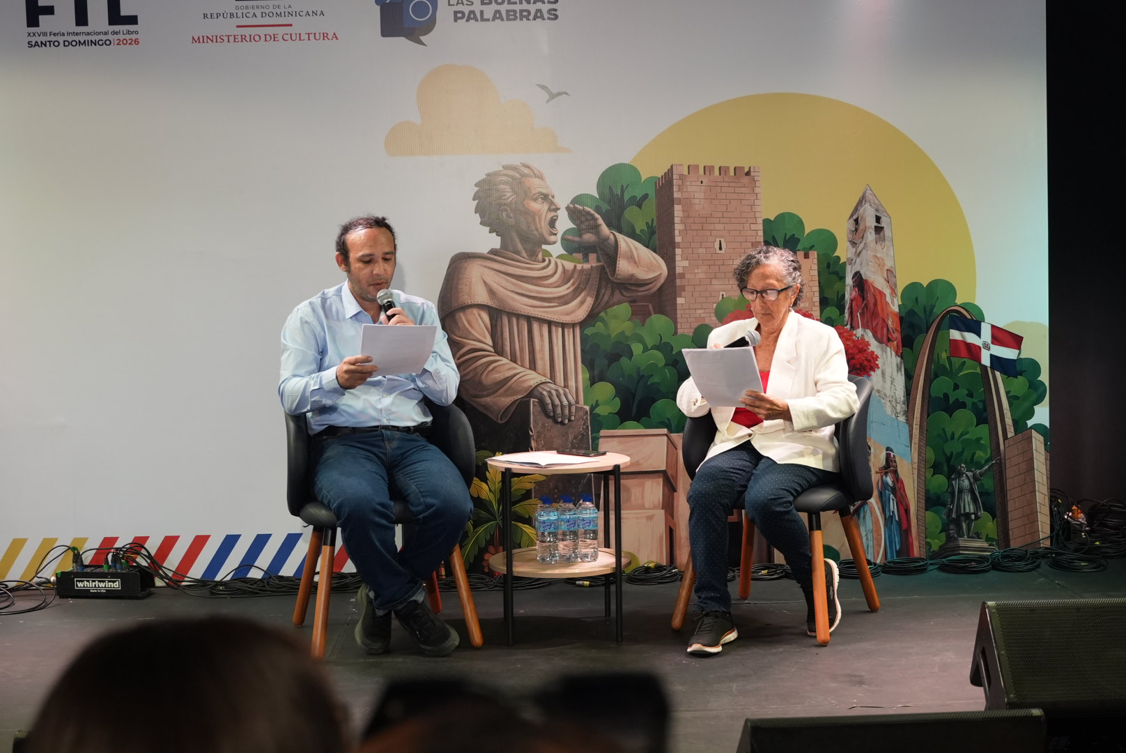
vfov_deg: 28.1
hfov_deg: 41.1
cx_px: 563
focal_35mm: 48
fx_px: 1502
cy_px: 376
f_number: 2.8
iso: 1600
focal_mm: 32.2
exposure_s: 1/125
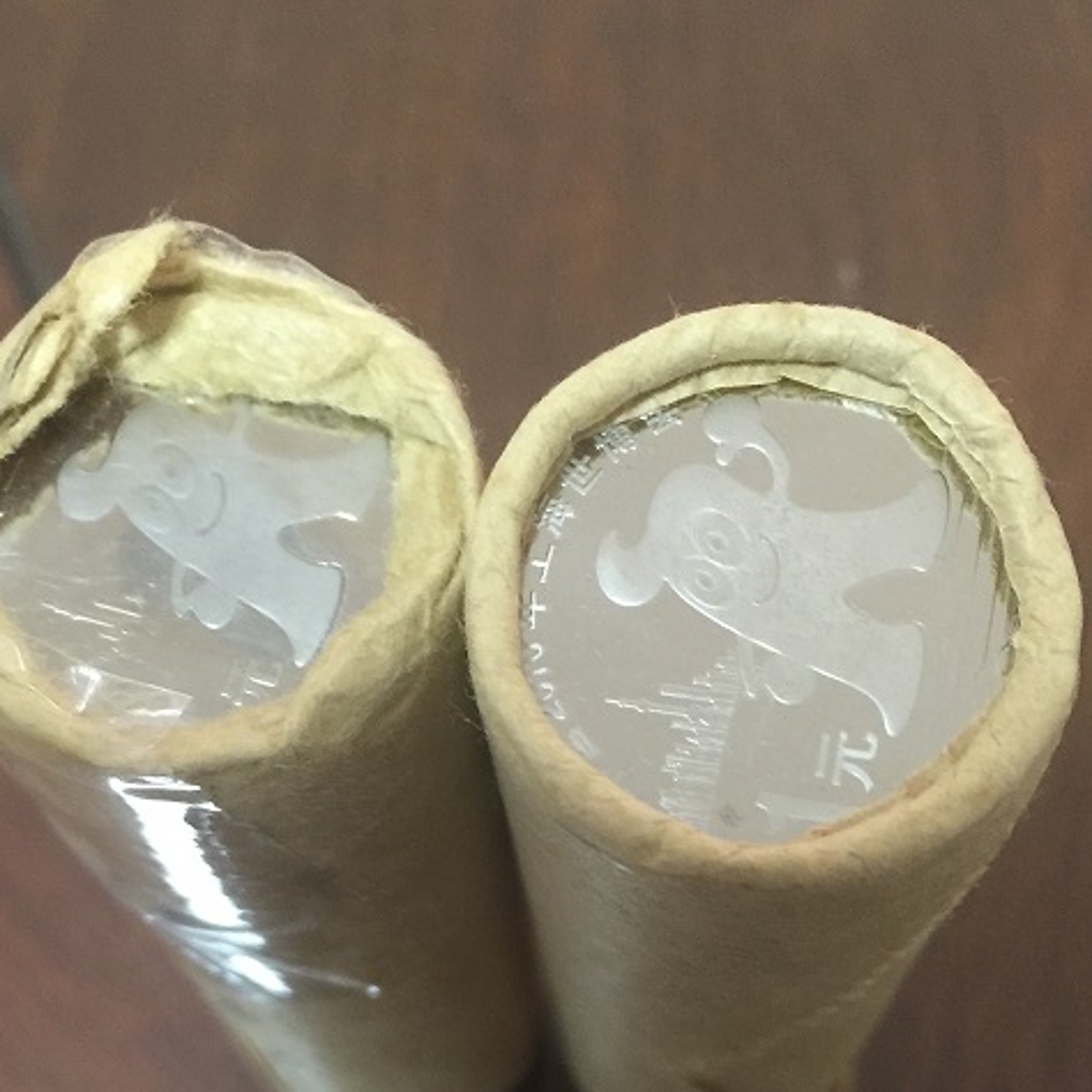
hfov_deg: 32.2
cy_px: 945
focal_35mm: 53
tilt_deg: -75.1
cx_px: 496
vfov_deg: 31.0
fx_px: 1892
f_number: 2.2
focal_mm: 4.15
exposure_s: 1/10
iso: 100
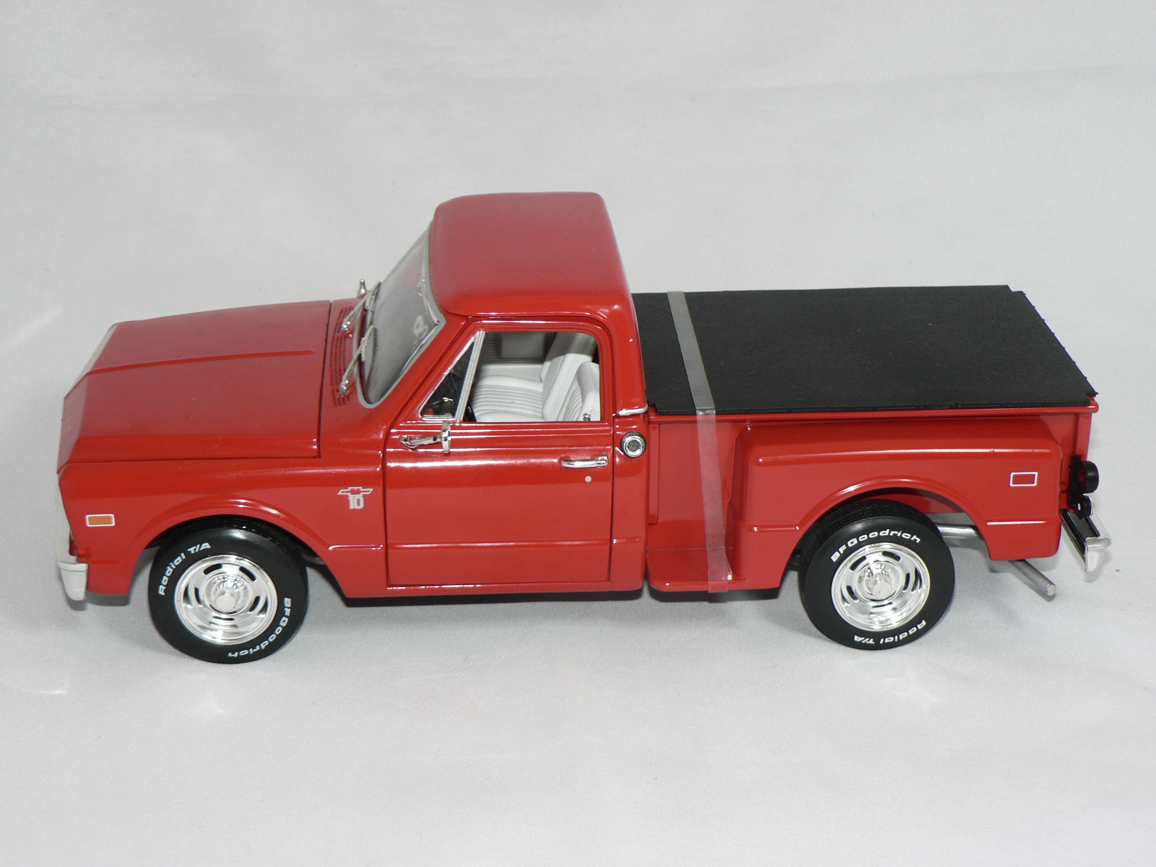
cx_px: 578
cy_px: 434
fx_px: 2171
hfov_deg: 29.8
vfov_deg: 22.6
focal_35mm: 65
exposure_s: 1/60
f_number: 3.2
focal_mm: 10.9
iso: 80
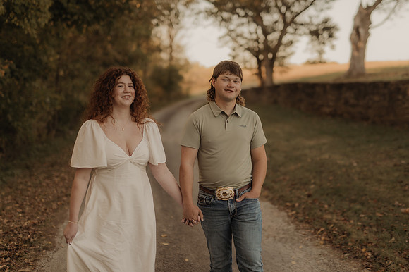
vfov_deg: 25.1
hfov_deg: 37.0
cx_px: 220
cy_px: 146
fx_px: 611
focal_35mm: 54
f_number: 2.2
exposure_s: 1/640
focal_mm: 50
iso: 160
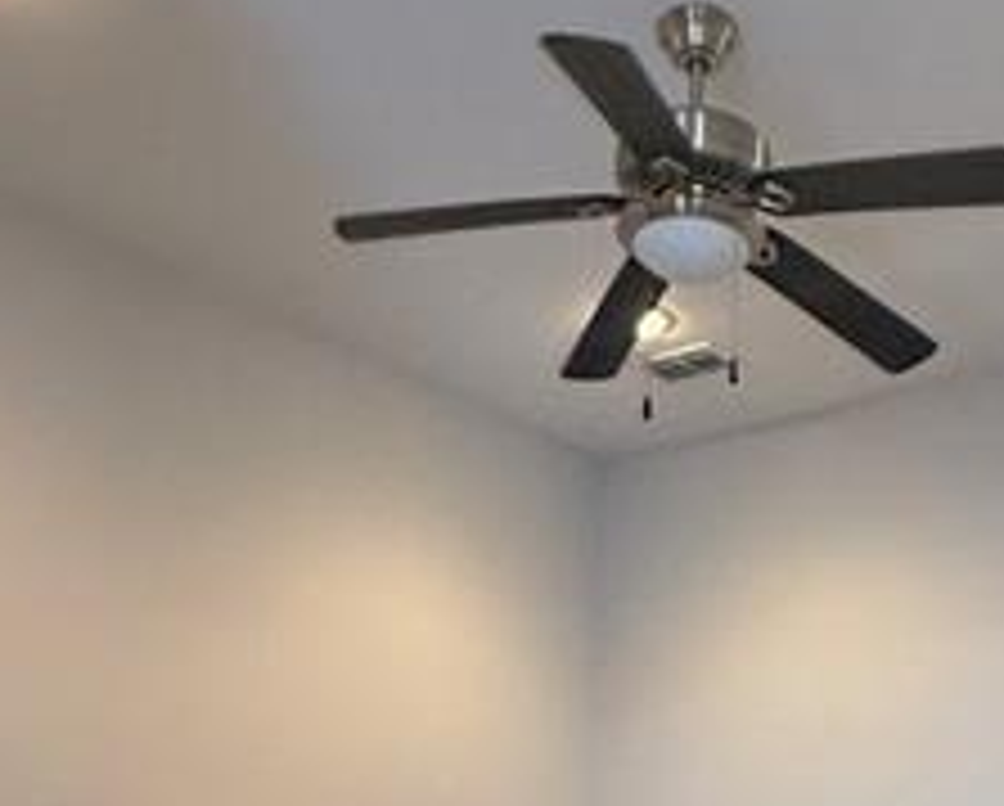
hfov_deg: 38.5
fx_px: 1398
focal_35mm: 47
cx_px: 752
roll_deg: -1.5
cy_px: 955
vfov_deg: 28.3
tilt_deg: -1.6
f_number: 2.2
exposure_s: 1/60
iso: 500
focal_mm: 2.22
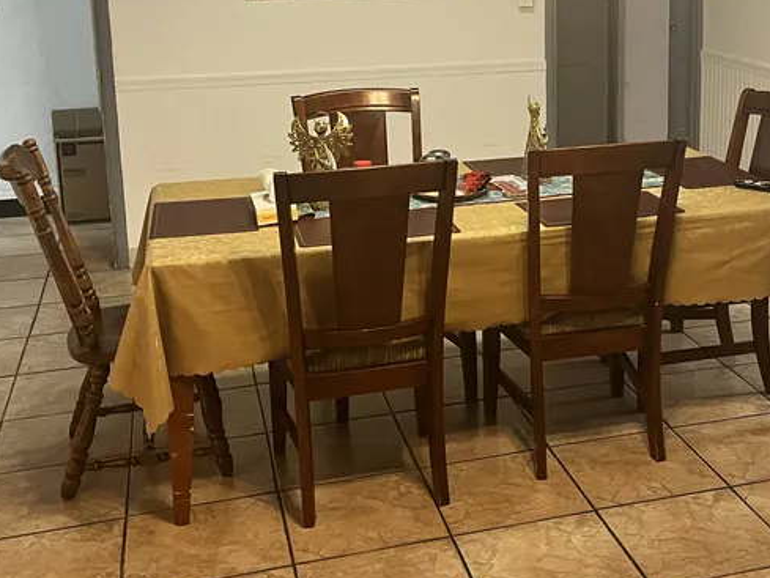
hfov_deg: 36.9
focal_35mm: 51
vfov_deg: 28.2
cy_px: 145
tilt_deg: -10.5
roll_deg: +0.7
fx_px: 1135
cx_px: 546
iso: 320
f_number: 1.6
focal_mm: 5.1
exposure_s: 1/60
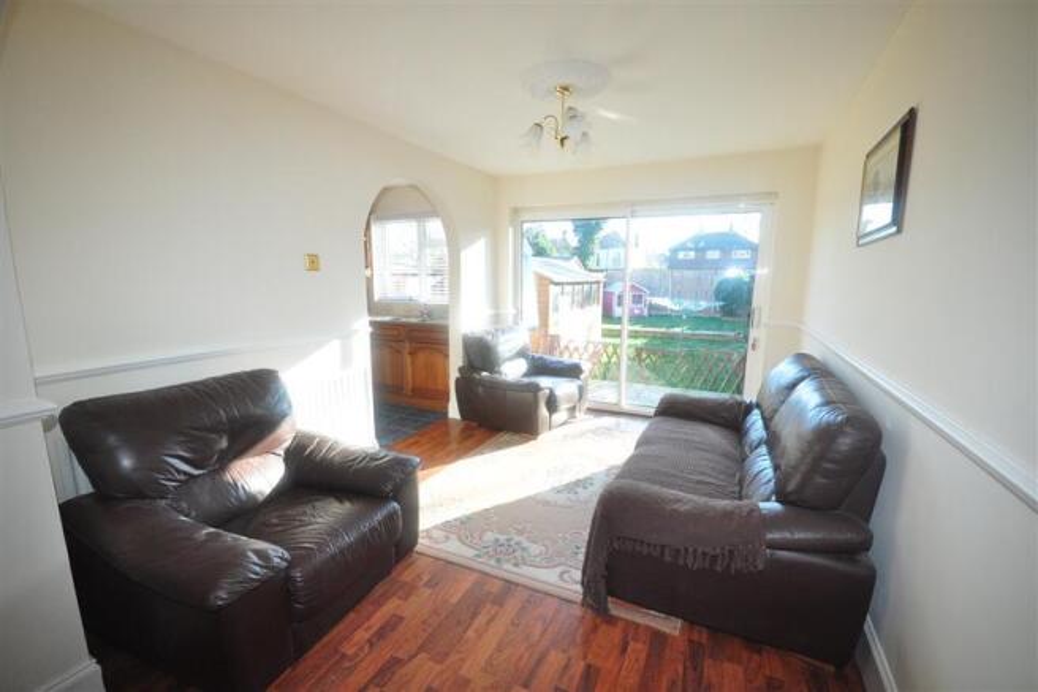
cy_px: 346
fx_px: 432
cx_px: 519
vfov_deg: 77.3
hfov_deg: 100.4
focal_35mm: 15
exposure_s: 1/200
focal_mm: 10
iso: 1250
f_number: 7.1
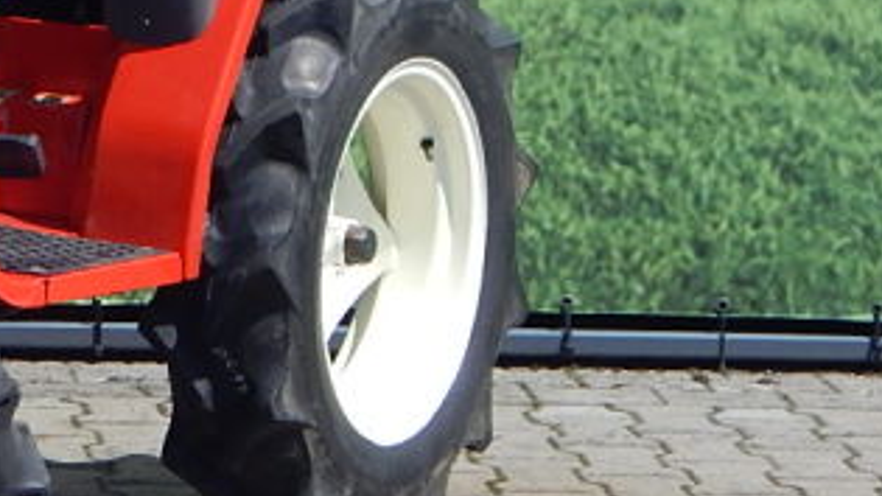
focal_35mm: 211
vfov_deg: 5.7
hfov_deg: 10.1
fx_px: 4933
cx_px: -146
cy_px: -106
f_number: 4
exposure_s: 1/1250
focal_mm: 10.9
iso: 125
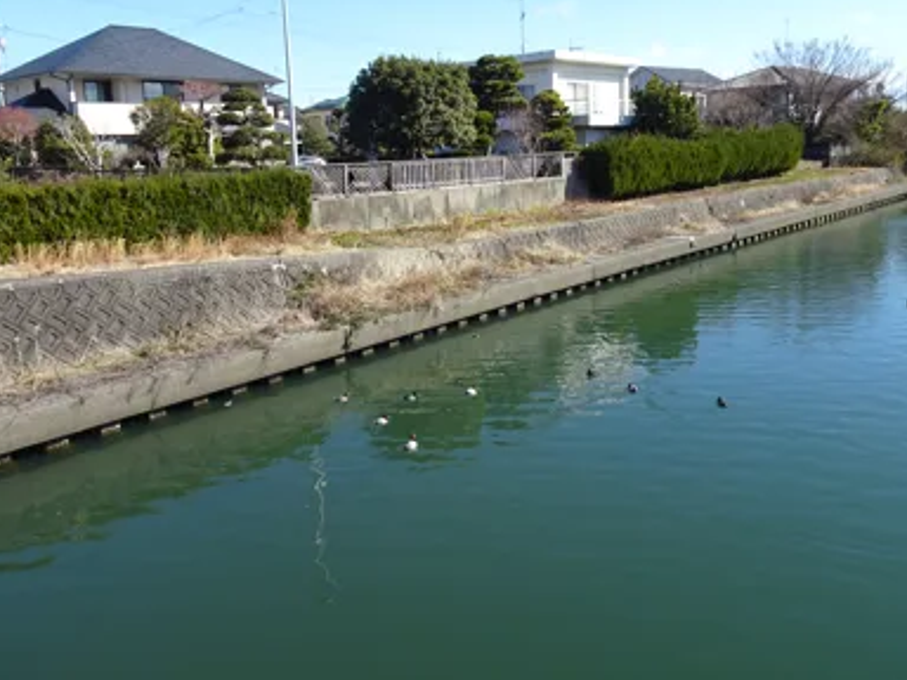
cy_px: 274
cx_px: 491
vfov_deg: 46.5
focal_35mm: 30
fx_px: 786
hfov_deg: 59.9
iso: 80
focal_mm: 4.1
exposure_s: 1/500
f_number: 3.5
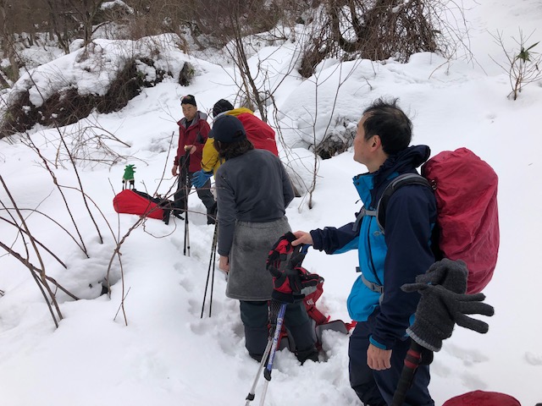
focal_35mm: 28
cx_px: 271
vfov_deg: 49.7
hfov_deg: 63.4
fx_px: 438
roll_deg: +0.1
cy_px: 203
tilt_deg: -3.3
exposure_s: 1/813
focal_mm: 3.99
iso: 20
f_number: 1.8
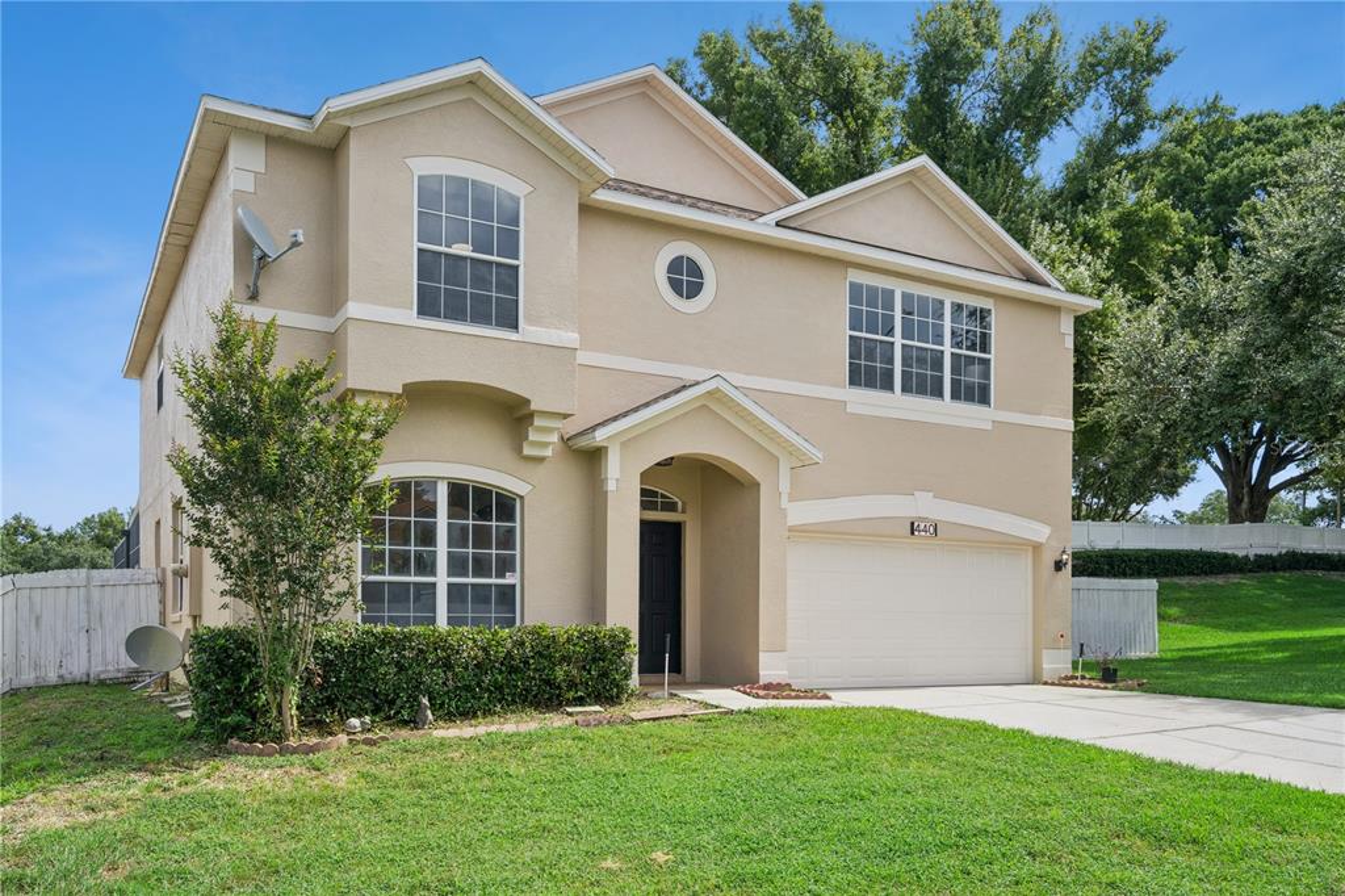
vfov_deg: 47.9
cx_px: 672
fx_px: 1008
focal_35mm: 27
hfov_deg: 67.4
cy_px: 448
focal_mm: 27
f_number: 9
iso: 400
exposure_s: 1/320
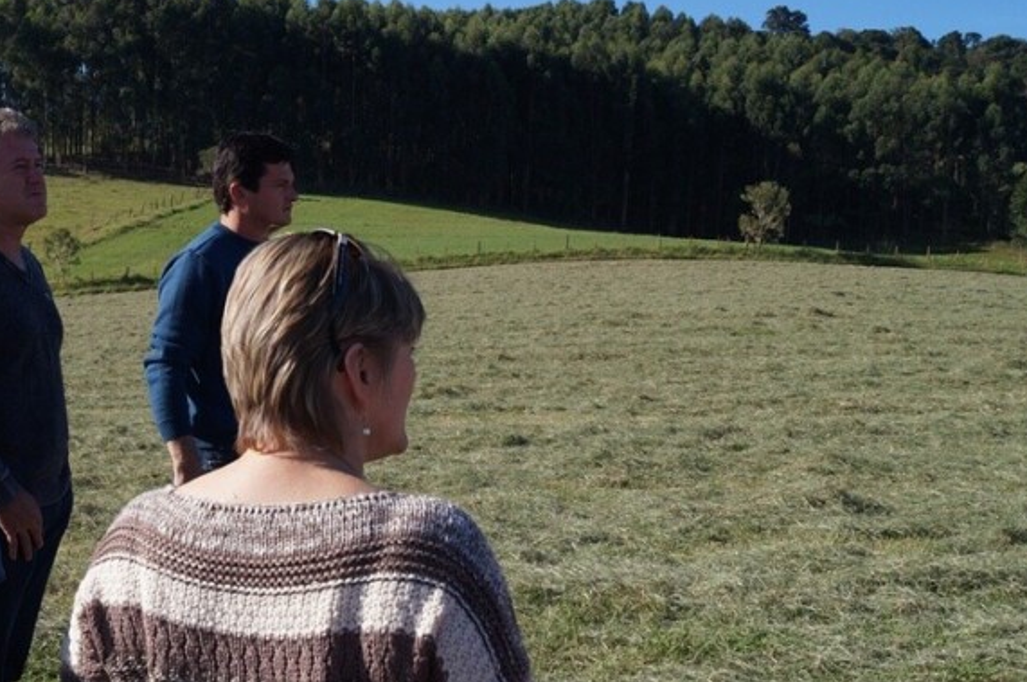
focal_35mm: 52
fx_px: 1481
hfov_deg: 37.3
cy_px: 398
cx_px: 252
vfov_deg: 25.9
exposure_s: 1/250
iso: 100
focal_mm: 22
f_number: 8
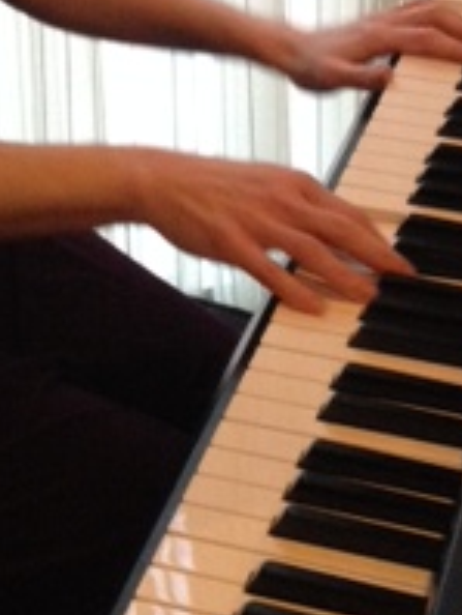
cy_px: -59
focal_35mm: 113
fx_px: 2007
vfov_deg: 16.9
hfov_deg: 13.1
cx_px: 310
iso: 400
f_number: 2.4
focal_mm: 4.28
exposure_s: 1/20
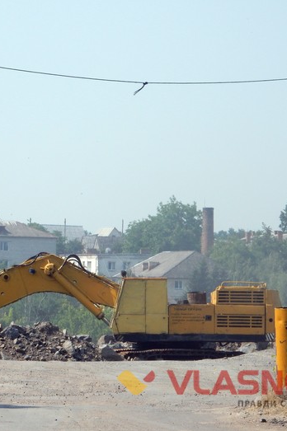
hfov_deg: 4.3
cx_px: 40
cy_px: 216
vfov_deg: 6.5
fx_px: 3819
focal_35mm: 319
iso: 125
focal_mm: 40.9
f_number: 6.3
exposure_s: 1/640
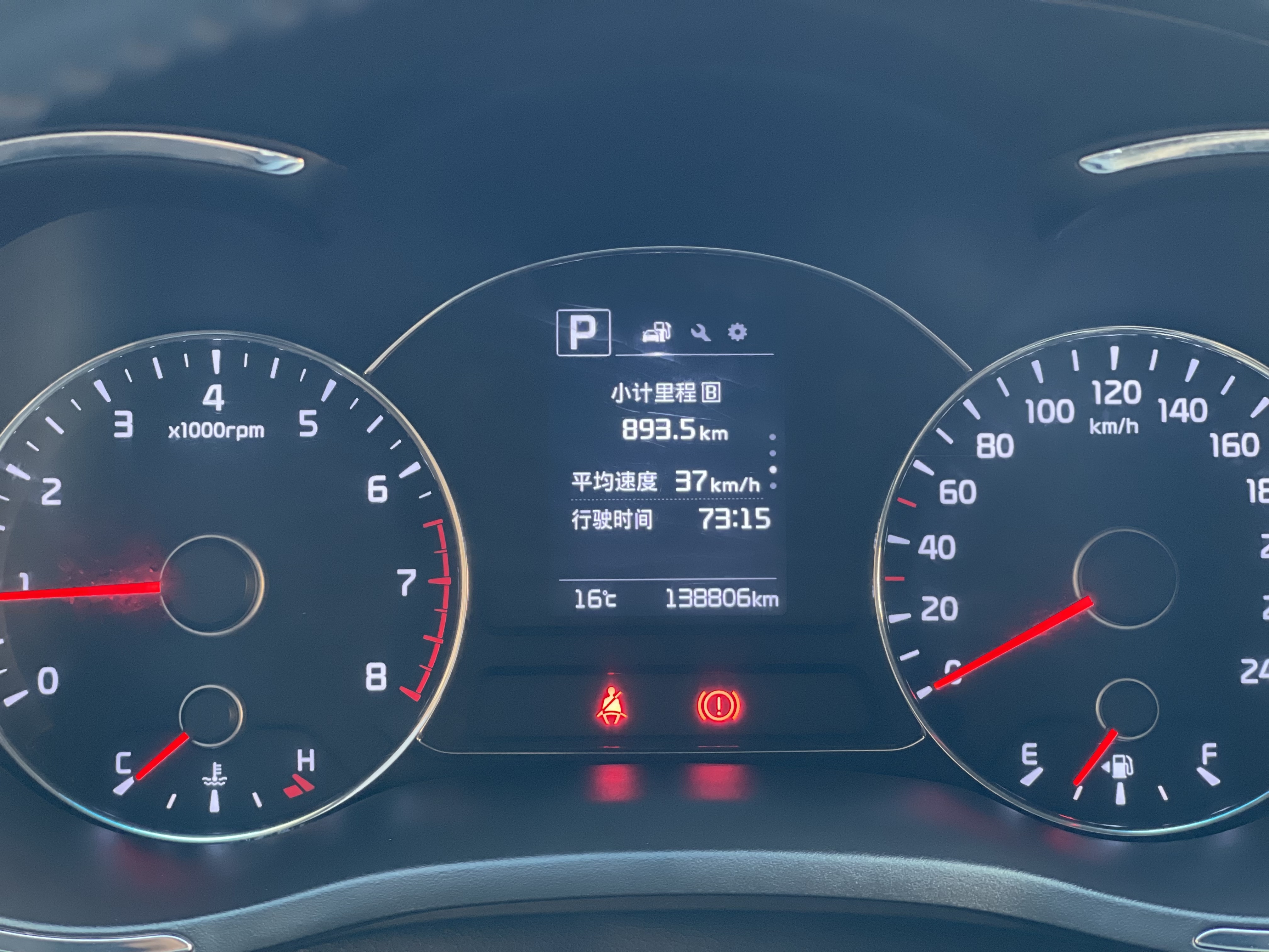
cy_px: 476
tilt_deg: -17.1
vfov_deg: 22.9
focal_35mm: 64
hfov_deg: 30.3
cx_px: 634
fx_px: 2346
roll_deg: -1.0
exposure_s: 1/34
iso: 400
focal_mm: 7.5
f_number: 2.2
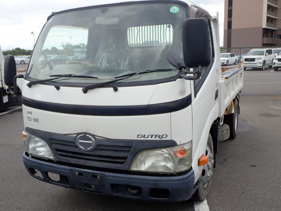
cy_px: 106
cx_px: 140
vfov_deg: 40.7
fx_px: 284
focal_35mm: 35
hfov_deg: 52.6
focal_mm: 6.42
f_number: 3.5
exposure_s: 1/320
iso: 100
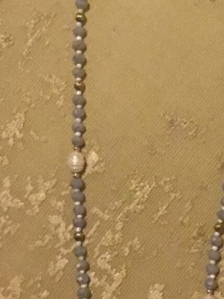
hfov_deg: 13.2
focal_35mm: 111
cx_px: 213
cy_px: 43
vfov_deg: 17.5
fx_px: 958
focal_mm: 3.3
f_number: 2.4
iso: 250
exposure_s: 1/30
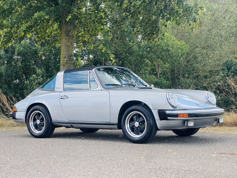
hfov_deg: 25.0
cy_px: 89
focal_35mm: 78
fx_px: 534
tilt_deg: -1.7
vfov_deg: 18.9
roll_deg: +3.1
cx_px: 117
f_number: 2.8
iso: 32
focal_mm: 9
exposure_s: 1/197
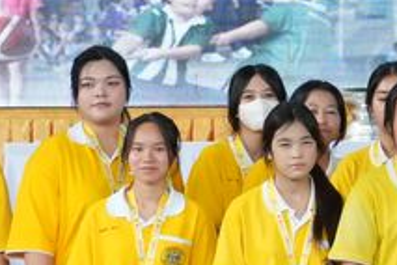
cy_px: 28
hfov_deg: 10.2
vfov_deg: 7.2
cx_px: 715
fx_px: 2095
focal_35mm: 190
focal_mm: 24
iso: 1250
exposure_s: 1/125
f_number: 6.3
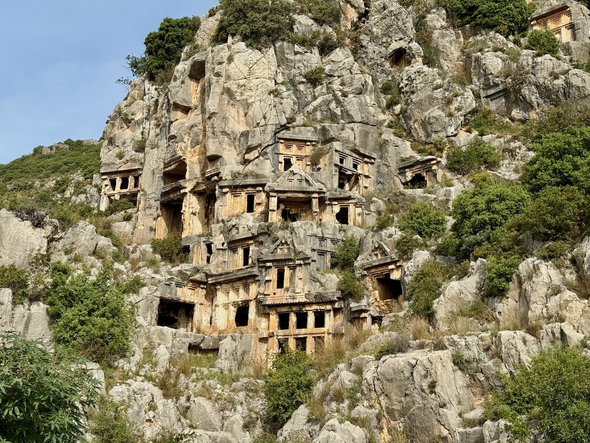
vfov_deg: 30.3
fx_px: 818
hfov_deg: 39.7
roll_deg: -2.3
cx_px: 295
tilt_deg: +18.8
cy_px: 222
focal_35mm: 48
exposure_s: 1/5587
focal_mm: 6.76
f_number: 1.78
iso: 80
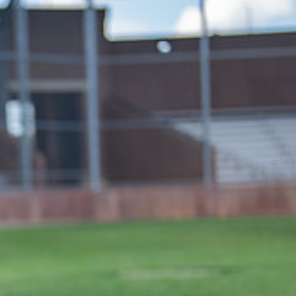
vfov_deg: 10.5
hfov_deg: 10.3
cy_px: 314
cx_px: -150
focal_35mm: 164
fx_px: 1587
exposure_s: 1/2000
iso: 125
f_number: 1.2
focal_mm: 50
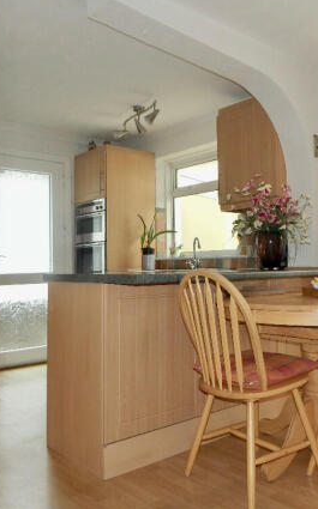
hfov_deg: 38.8
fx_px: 444
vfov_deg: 59.7
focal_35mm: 32
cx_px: 217
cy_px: 250
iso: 125
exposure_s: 1/125
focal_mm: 4
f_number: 3
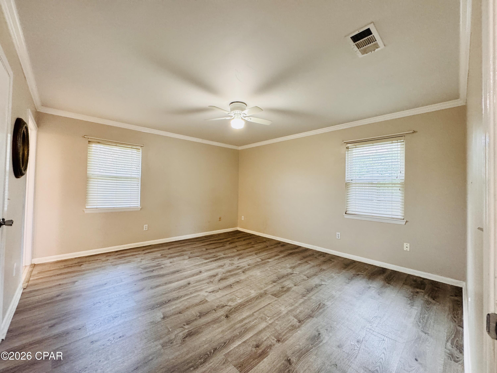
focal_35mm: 14
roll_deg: -1.1
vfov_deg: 85.7
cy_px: 186
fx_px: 201
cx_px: 248
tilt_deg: +0.4
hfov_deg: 102.1
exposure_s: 1/60
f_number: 2.2
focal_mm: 2.22
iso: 400
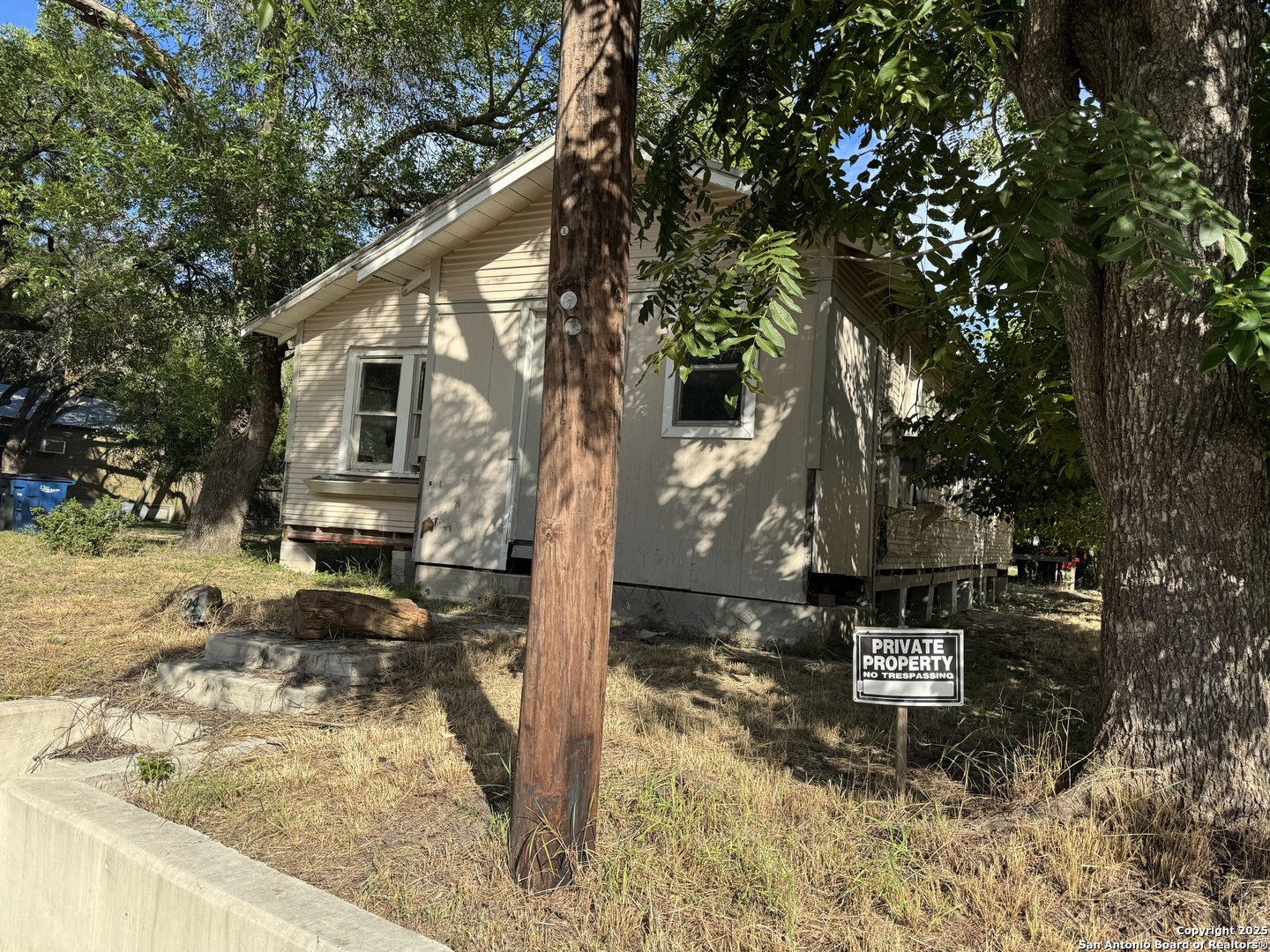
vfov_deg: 56.8
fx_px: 881
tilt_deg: +3.4
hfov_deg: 71.6
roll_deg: -4.6
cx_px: 635
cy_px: 476
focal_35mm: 24
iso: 80
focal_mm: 6.76
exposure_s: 1/1980
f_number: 1.78
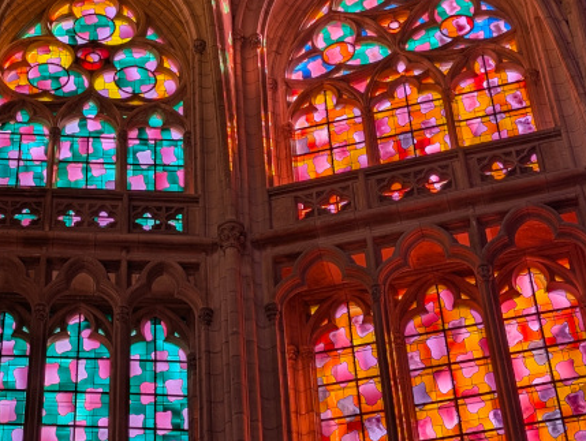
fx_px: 1356
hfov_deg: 24.1
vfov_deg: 18.5
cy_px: 200
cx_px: 131
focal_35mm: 80
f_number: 1.68
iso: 17
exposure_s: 1/248
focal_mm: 6.9
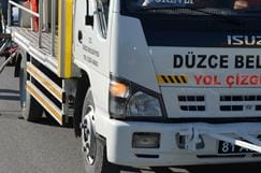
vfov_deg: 11.0
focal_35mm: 124
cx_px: 222
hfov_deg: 16.4
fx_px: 895
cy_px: 64
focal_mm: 25
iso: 100
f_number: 9
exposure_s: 1/250
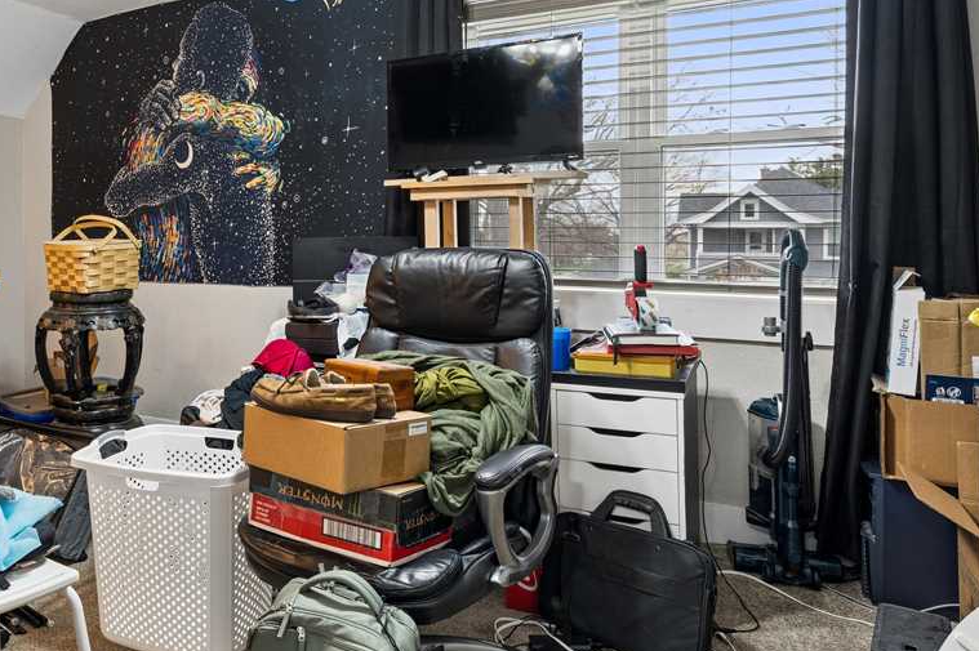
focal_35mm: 27
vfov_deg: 47.6
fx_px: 734
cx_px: 282
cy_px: 258
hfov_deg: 64.6
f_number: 9
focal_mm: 16
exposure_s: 1/3.33
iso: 400
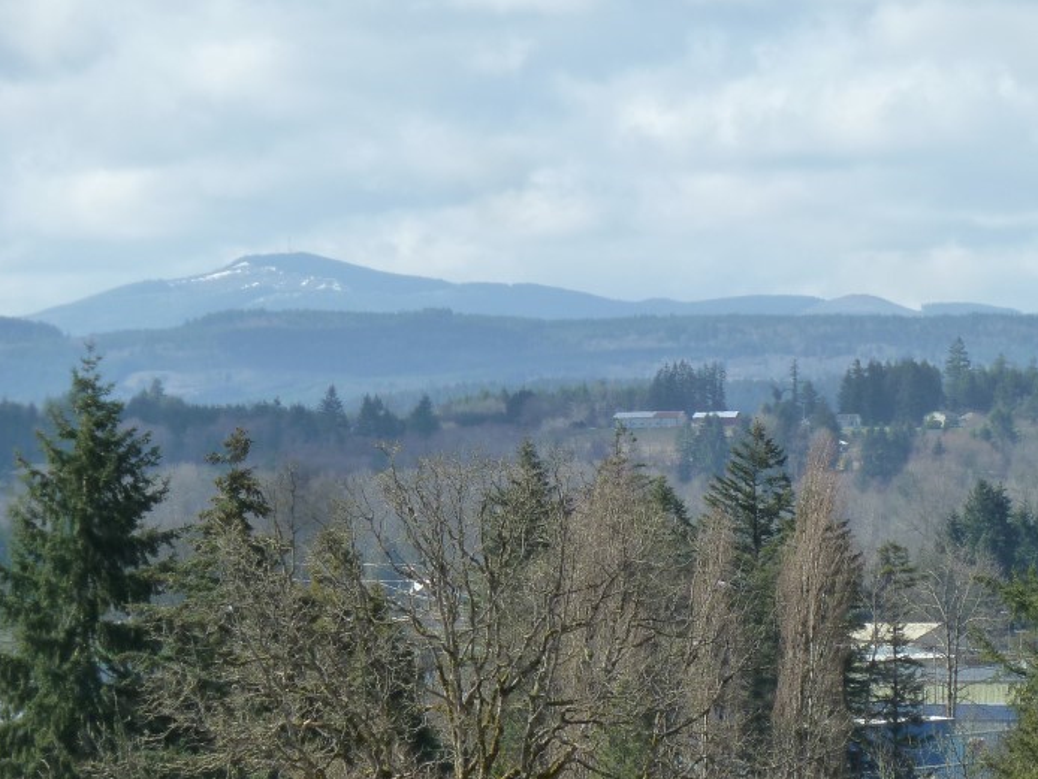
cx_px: 730
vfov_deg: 5.1
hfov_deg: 6.8
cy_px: 404
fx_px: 8669
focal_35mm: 289
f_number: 4.5
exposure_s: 1/400
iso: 125
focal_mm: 32.1
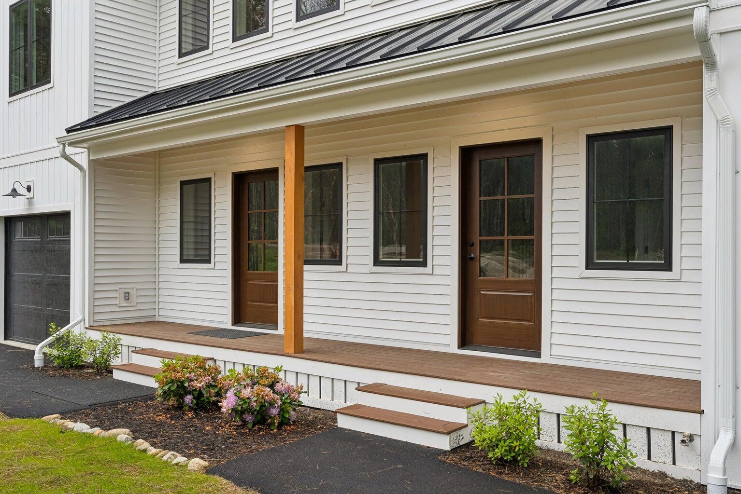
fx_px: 690
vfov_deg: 39.5
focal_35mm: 34
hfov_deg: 56.5
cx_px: 370
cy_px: 247
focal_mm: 33.5
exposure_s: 1/160
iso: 320
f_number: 7.1
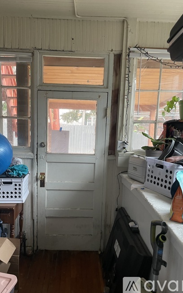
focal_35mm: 28
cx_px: 83
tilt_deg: -8.0
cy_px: 146
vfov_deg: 66.5
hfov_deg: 44.5
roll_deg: -3.0
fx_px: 223
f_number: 1.6
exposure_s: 1/53
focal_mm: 4.2
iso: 160
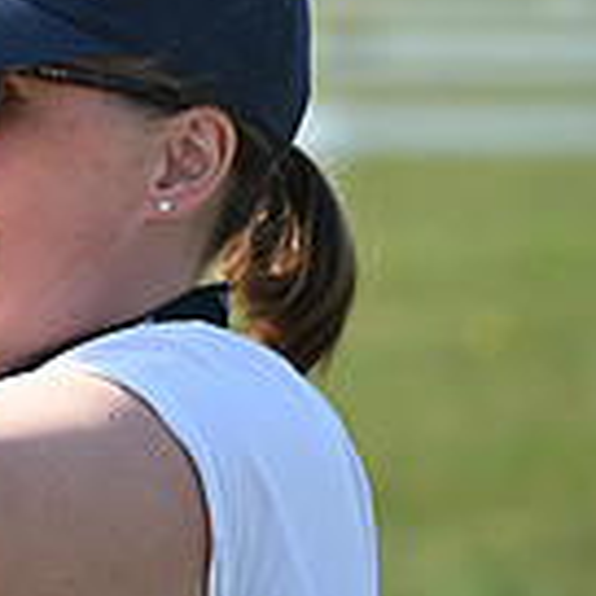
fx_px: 10577
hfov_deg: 3.2
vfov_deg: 3.2
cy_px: -239
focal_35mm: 543
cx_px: -618
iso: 450
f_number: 5
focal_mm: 150
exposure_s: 1/1250
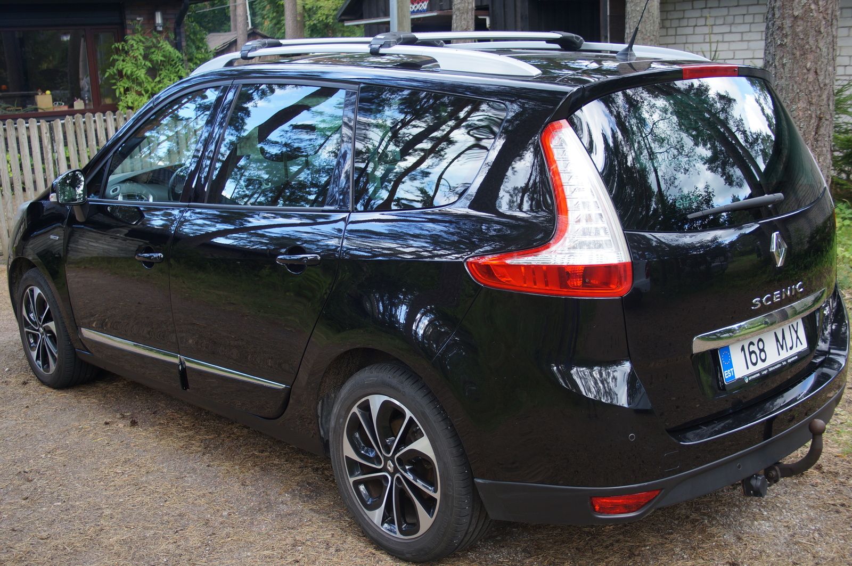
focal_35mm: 42
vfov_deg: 31.8
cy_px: 283
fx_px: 993
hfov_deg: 46.4
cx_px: 426
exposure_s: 1/60
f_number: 4
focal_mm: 28
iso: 160
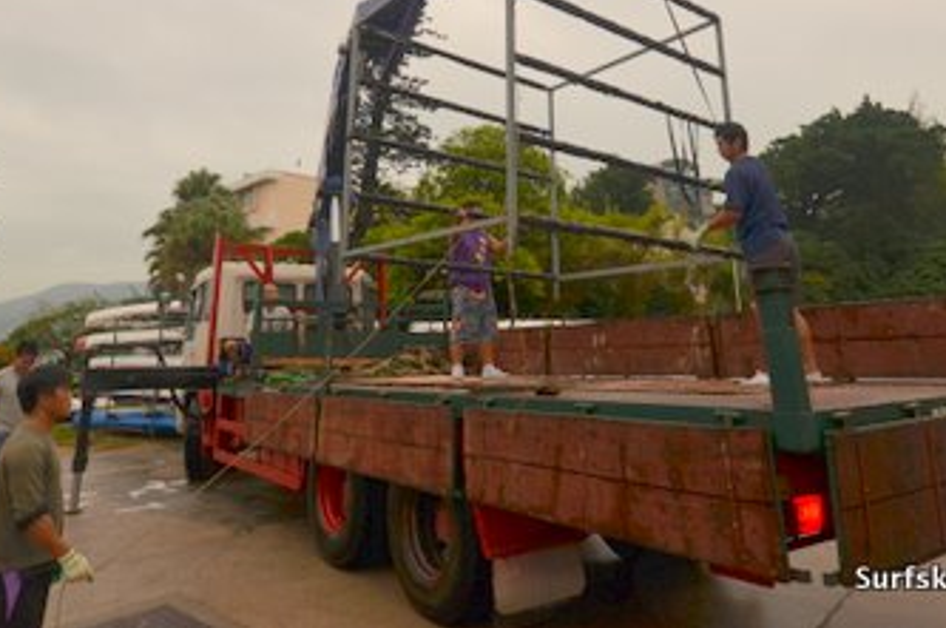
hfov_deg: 72.1
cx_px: 443
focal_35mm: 25
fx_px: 649
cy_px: 163
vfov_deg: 49.7
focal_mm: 11
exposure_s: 1/125
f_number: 7.1
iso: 400
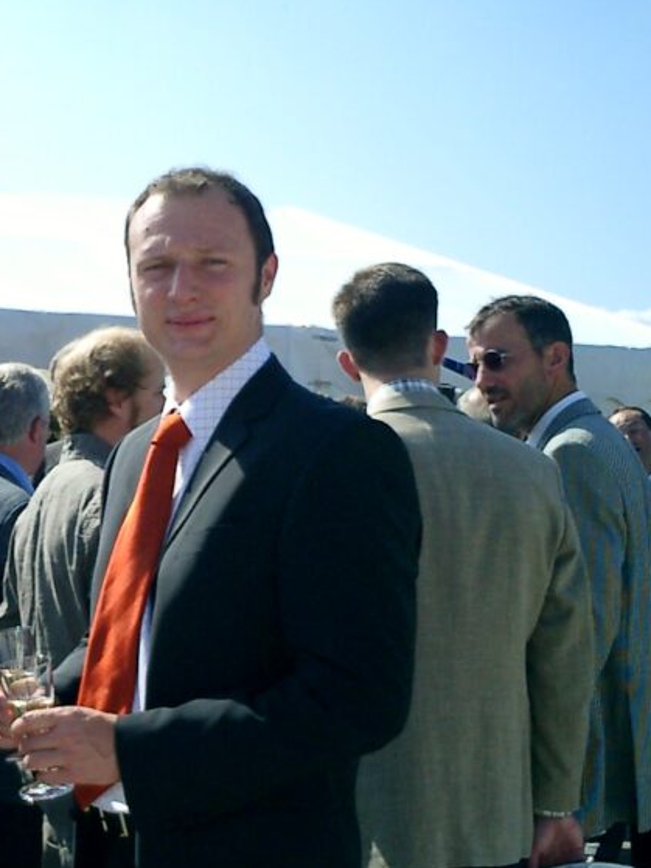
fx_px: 1656
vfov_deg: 29.3
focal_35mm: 66
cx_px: 34
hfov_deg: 21.6
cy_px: 514
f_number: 3.2
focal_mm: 7.5
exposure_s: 1/1600
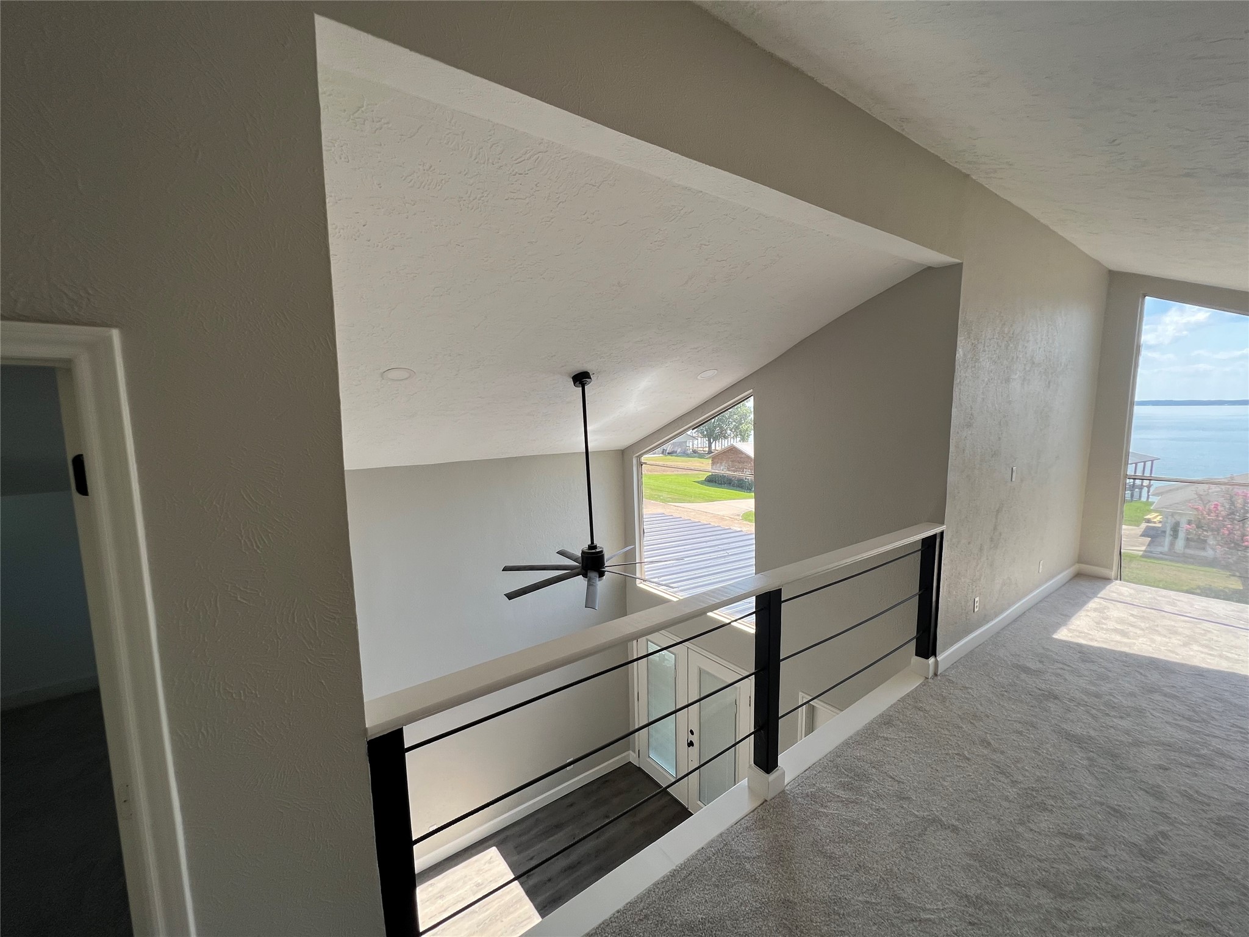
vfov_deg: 89.9
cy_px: 468
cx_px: 624
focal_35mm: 13
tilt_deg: -6.8
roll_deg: +1.9
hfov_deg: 106.2
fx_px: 469
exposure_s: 1/190
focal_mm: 1.57
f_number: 1.8
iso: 32
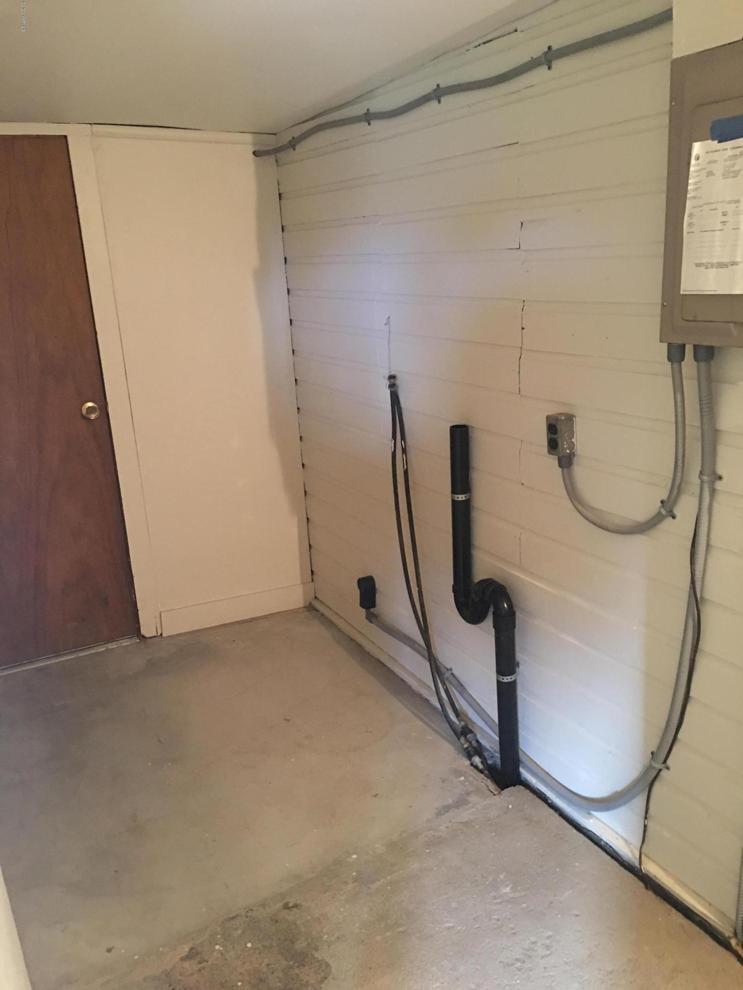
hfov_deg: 48.2
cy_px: 495
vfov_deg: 61.7
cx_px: 372
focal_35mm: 29
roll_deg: +3.3
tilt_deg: -16.1
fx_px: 830
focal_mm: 4.15
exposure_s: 1/4
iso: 125
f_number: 2.2
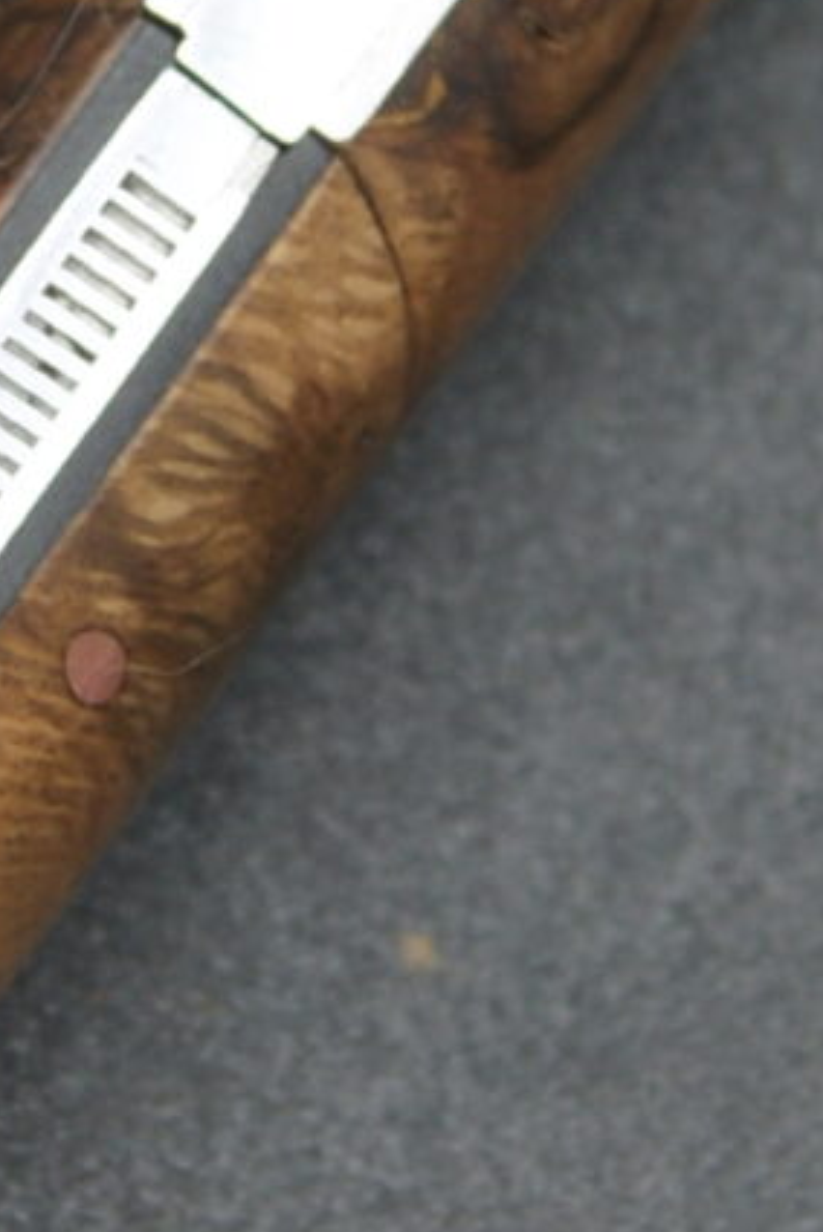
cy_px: 258
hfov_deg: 5.8
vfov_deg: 8.7
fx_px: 8045
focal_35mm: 235
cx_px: 87
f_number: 5
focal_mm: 26
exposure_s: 1/50
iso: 100
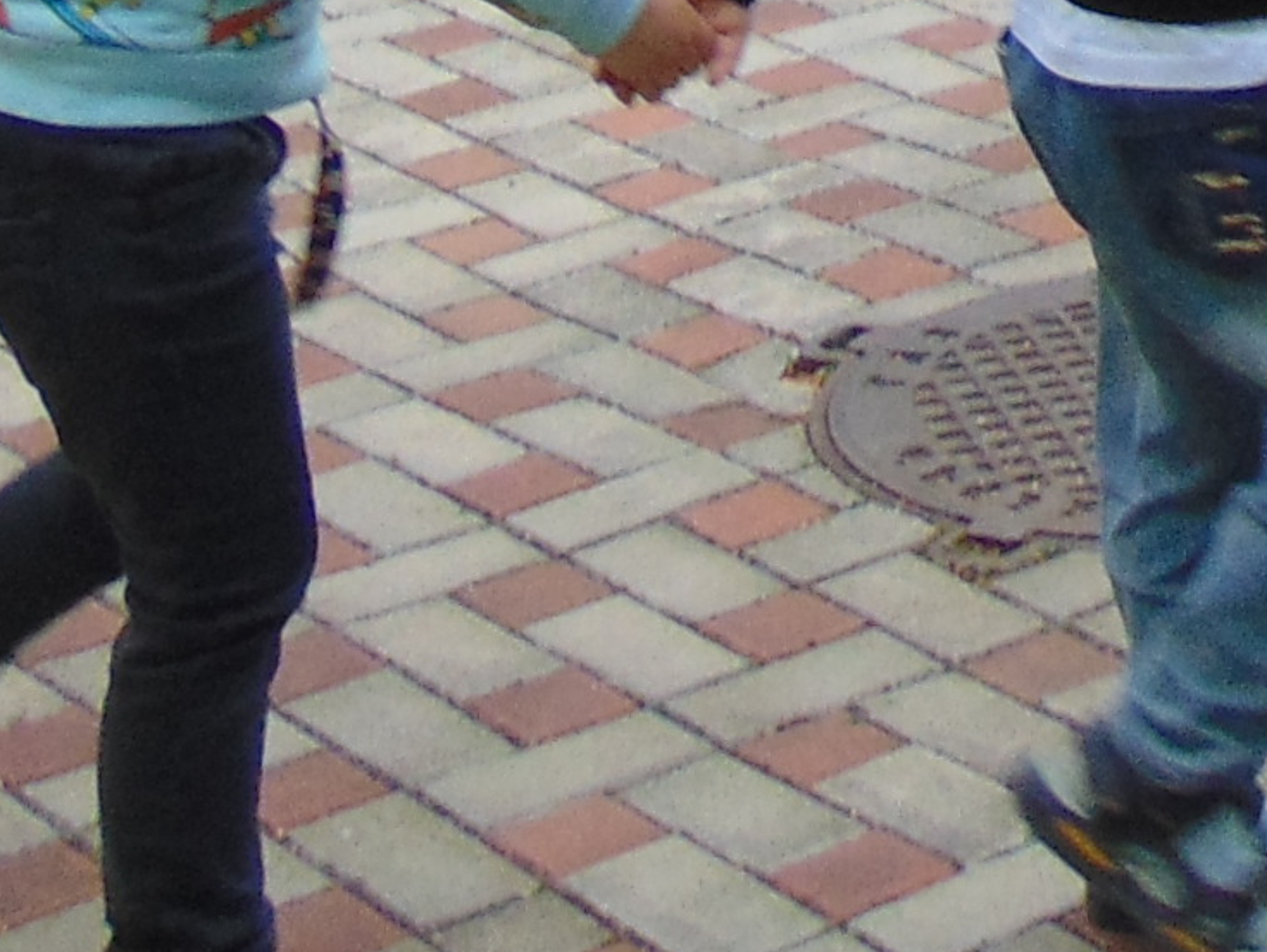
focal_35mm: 124
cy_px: -1361
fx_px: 4541
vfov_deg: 10.3
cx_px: 1731
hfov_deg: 15.0
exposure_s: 1/100
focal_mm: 4.5
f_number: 3
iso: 80
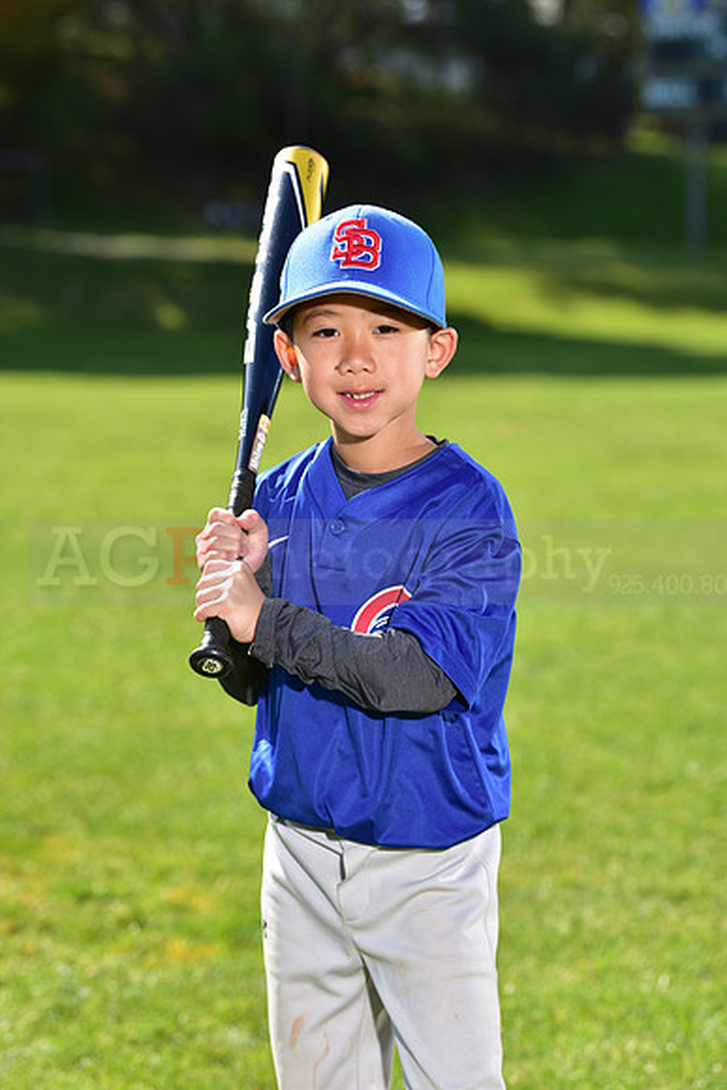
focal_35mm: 120
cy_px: 545
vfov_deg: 17.1
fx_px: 3633
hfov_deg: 11.4
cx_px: 364
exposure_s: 1/250
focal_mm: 120
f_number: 5
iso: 80
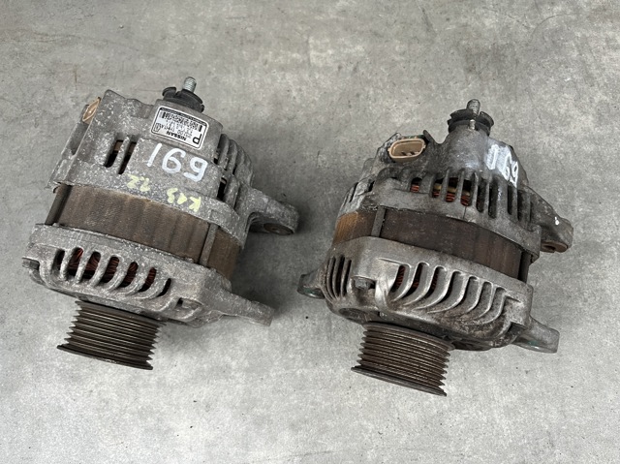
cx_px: 310
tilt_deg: -73.4
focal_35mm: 26
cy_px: 232
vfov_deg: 53.0
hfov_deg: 67.3
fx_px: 465
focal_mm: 5.1
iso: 160
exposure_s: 1/60
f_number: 1.6
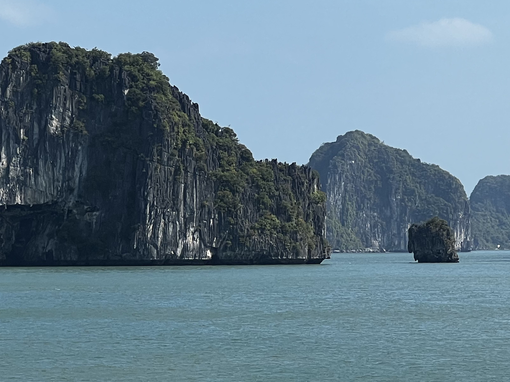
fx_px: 2843
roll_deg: +0.8
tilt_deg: +0.3
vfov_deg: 7.7
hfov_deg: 10.2
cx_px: 351
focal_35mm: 193
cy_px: 239
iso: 32
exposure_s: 1/995
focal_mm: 9
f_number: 2.8
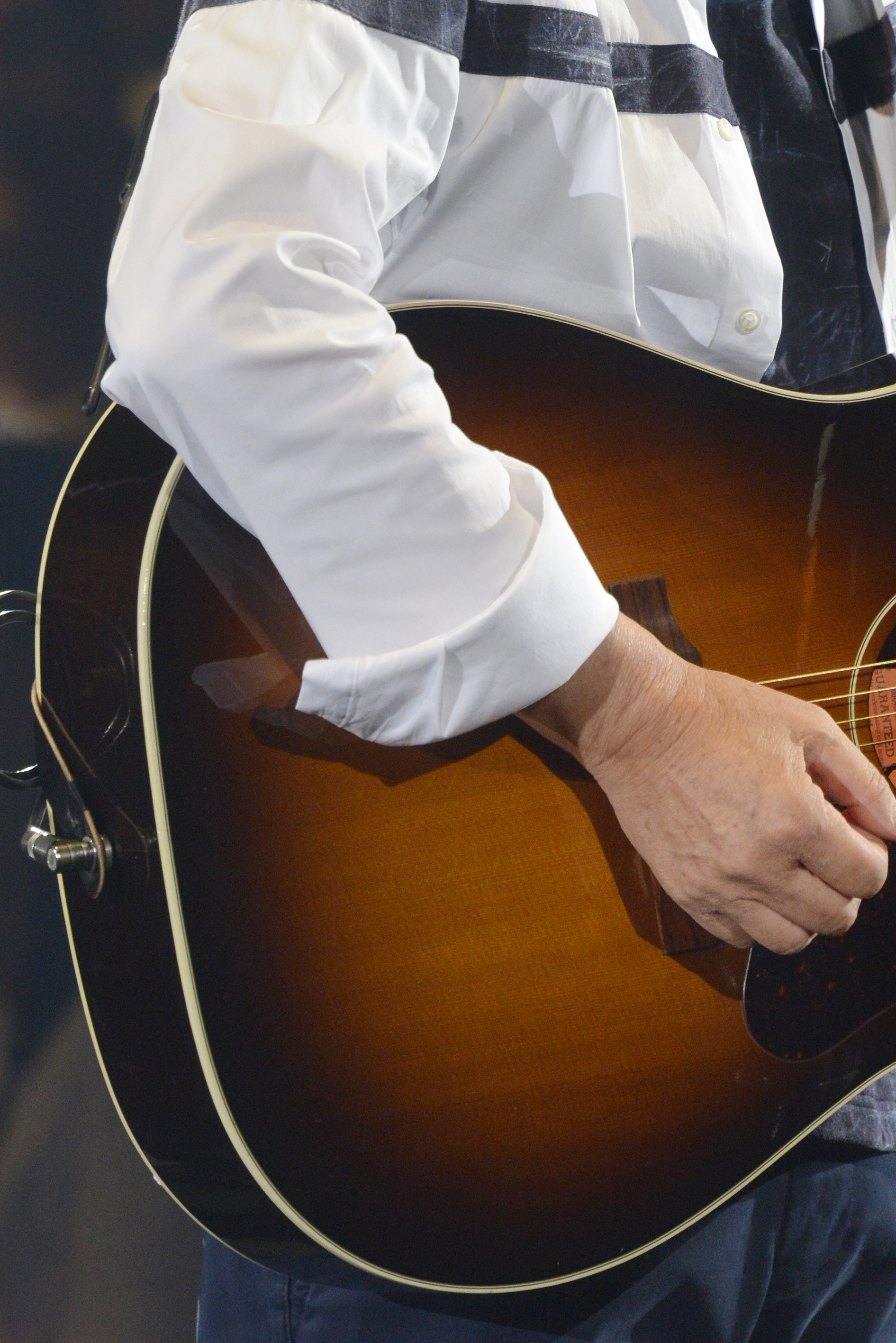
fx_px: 33270
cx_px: 724
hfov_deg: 1.5
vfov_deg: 2.3
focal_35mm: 892
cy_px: 191
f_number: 5.6
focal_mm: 420
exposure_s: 1/400
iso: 1600
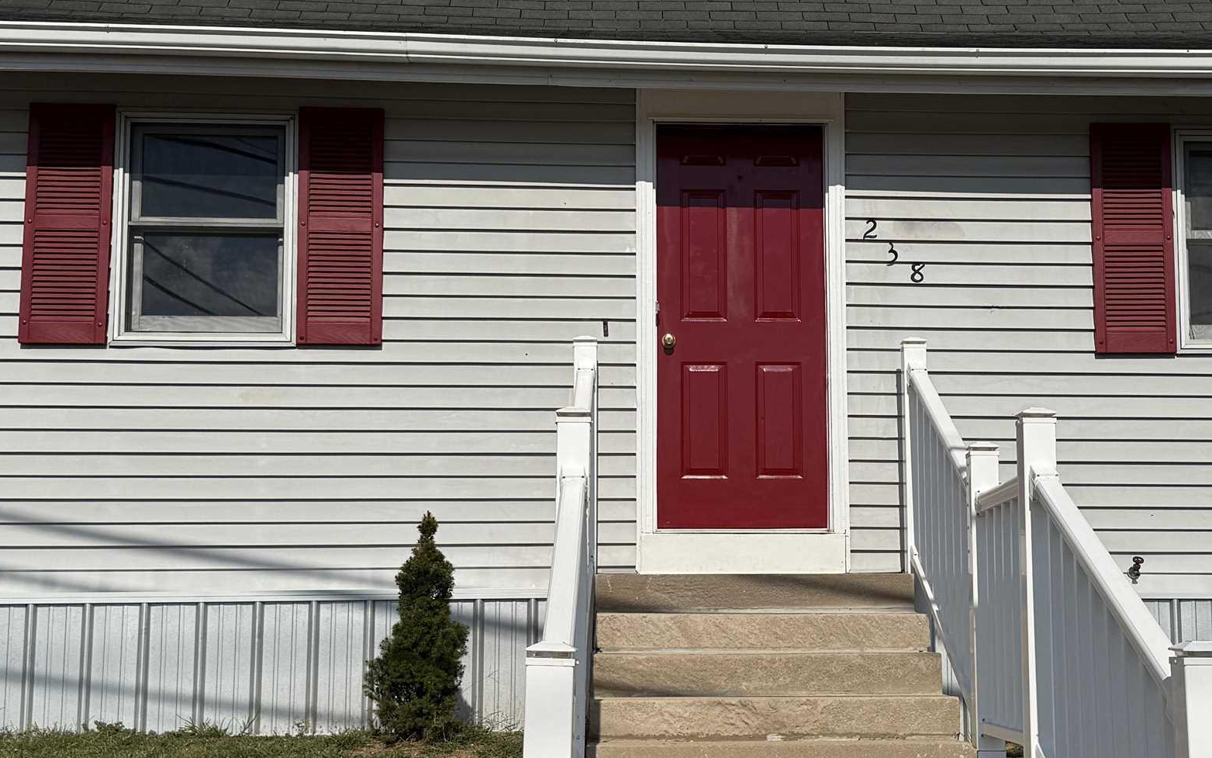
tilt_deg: +7.3
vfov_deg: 25.8
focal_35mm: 50
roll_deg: -0.2
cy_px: 434
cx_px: 740
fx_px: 1652
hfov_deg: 40.1
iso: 80
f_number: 1.78
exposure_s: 1/14286
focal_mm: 6.76
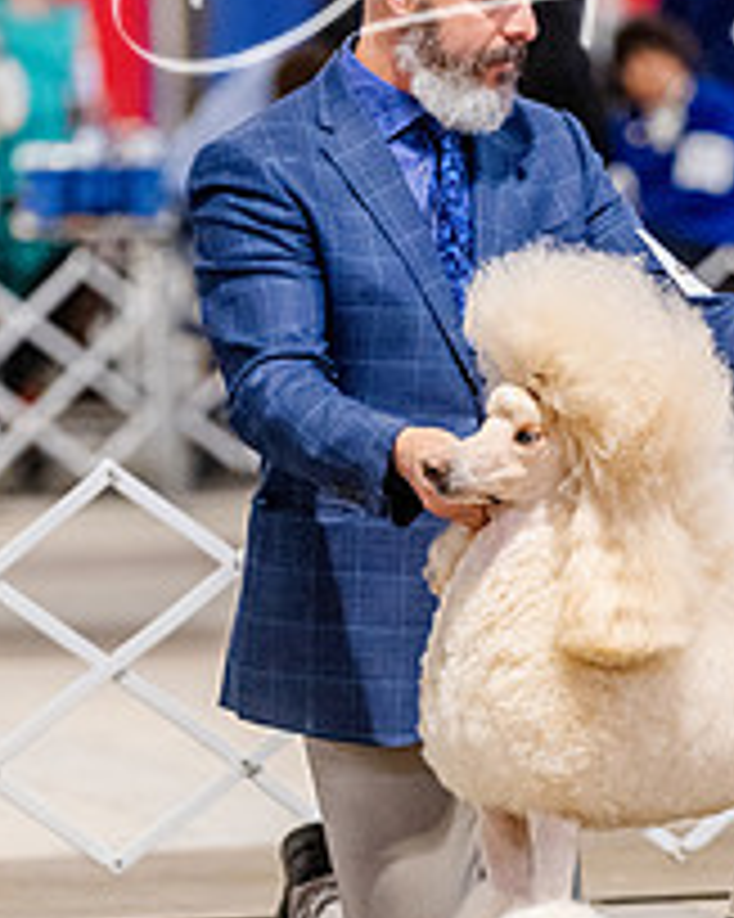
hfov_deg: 4.5
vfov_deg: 5.7
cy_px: 472
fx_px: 9267
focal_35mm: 341
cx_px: 617
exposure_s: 1/400
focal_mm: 165
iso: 6400
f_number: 3.2
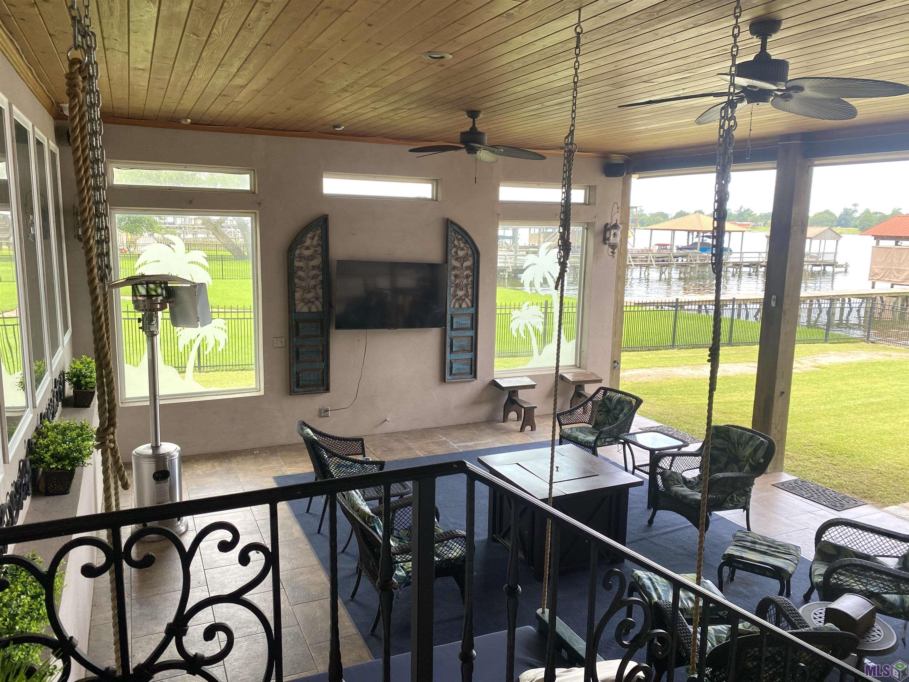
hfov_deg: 67.3
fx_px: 683
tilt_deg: -10.4
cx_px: 454
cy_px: 341
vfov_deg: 53.1
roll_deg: -2.4
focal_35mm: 26
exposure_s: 1/185
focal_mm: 4.25
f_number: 1.8
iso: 32
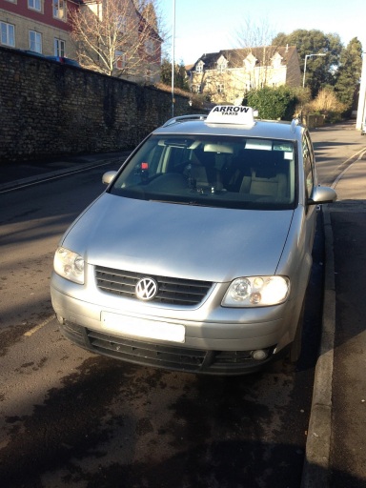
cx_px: 183
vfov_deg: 55.4
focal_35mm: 33
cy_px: 244
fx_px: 465
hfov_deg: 42.9
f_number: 2.4
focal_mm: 4.13
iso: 80
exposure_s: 1/547
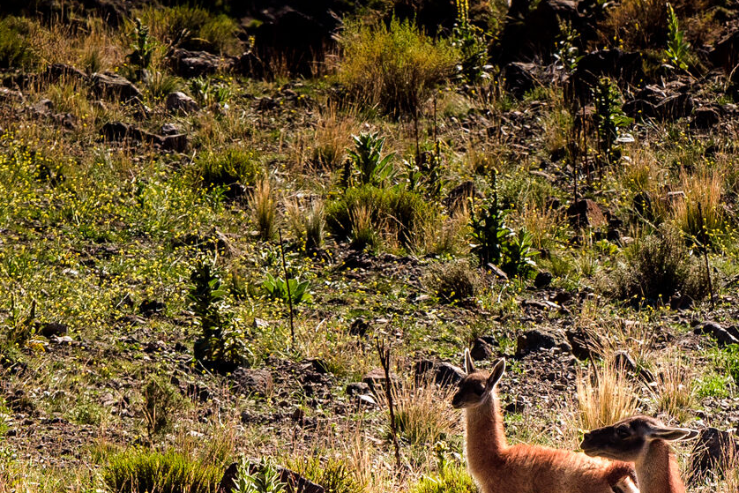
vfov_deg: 2.4
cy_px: 513
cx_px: 382
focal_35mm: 573
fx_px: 11764
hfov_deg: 3.6
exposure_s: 1/400
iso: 640
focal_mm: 200
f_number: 9
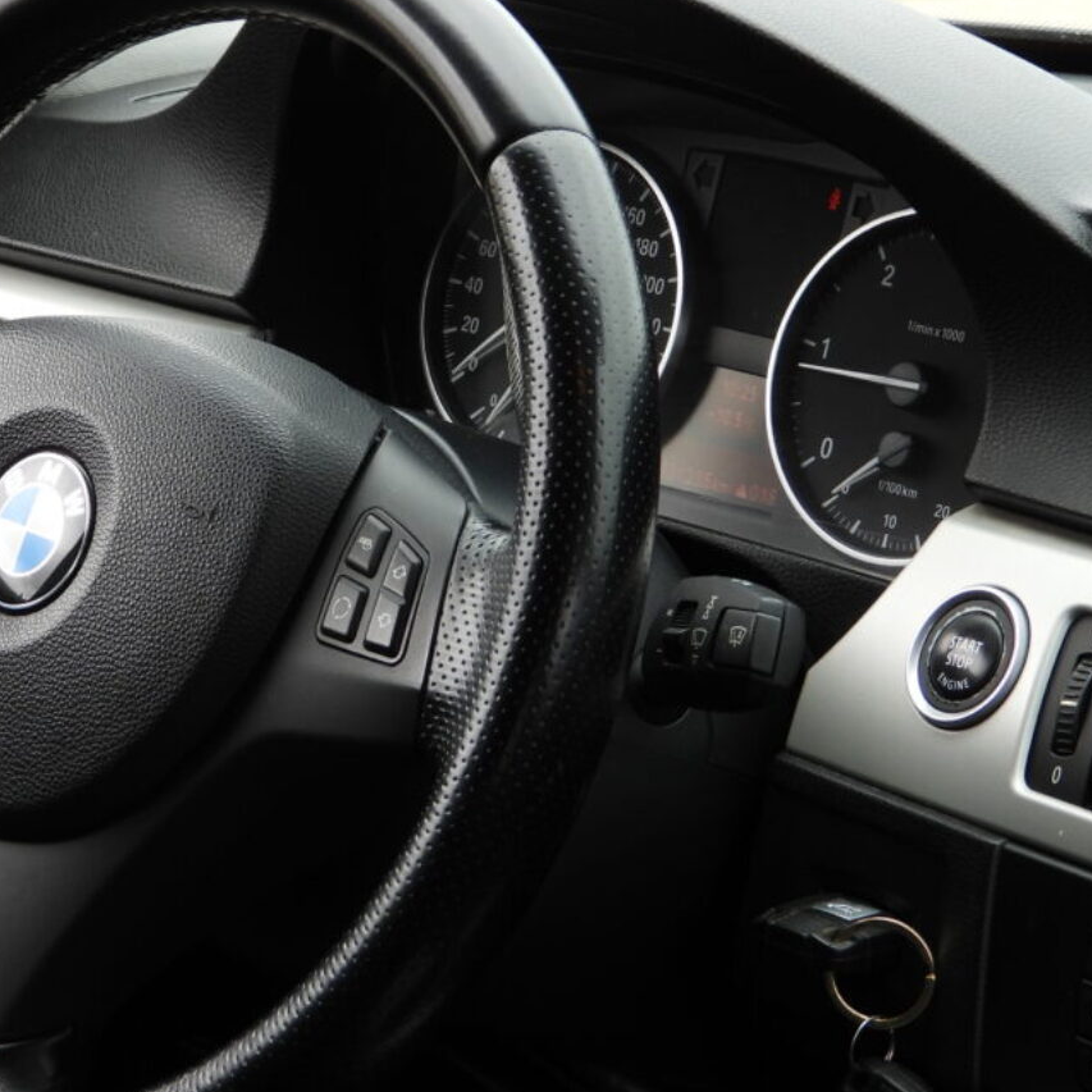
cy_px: 570
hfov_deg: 11.5
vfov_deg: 11.6
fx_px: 5389
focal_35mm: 151
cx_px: 156
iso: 100
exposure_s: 1/125
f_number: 3.5
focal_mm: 16.3
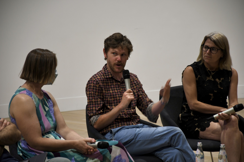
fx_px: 1423
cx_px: 122
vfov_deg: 6.5
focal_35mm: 210
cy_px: 81
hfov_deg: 9.8
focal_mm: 140
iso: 400
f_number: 5.6
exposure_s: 1/40
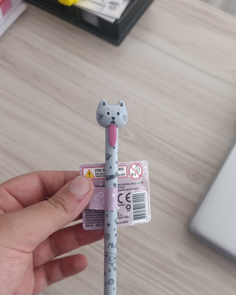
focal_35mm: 30
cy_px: 181
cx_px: 136
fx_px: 262
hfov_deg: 48.3
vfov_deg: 58.2
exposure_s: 1/50
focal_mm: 6.11
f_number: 1.65
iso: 1070
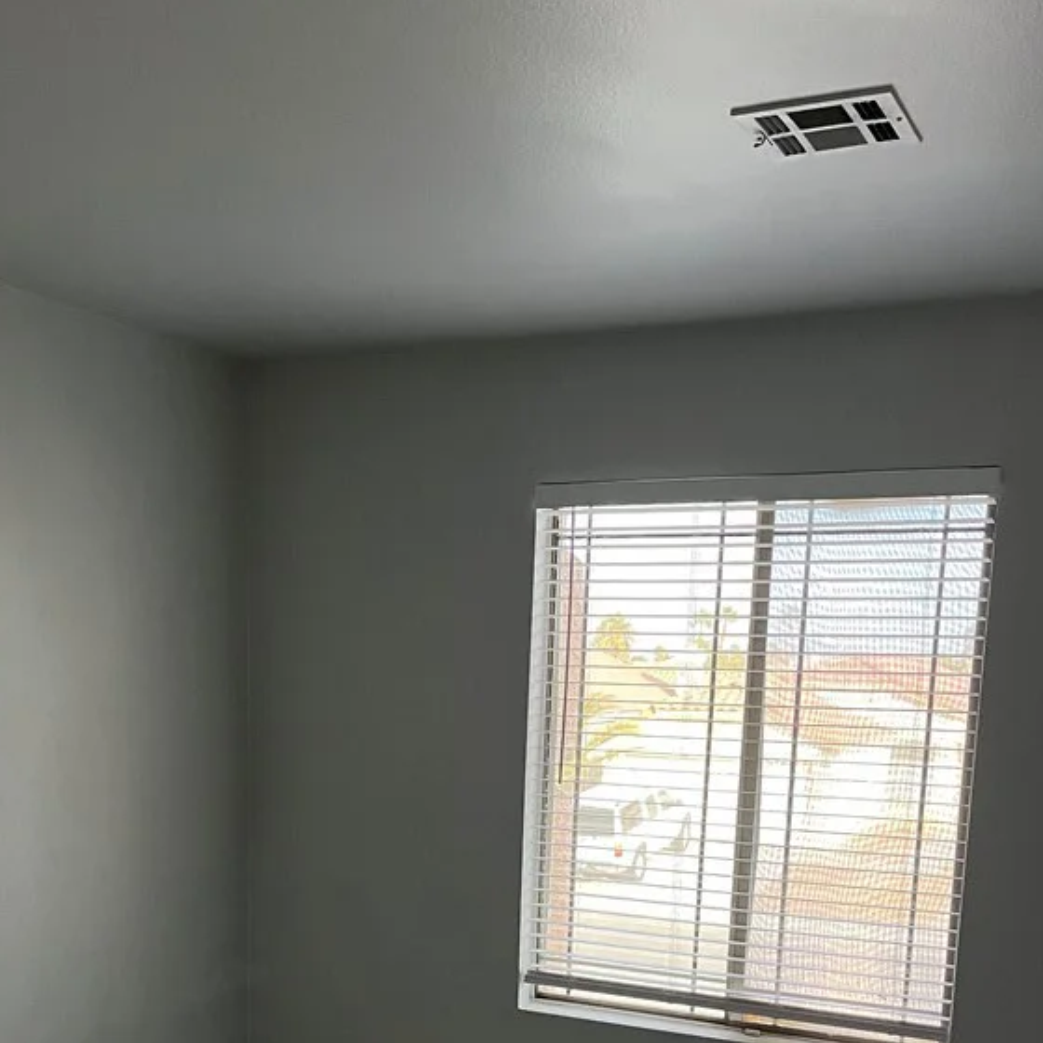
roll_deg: -0.7
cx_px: 425
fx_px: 1432
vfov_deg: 37.8
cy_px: 901
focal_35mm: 42
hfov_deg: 39.9
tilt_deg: -10.9
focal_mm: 5.1
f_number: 1.6
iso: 320
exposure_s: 1/60
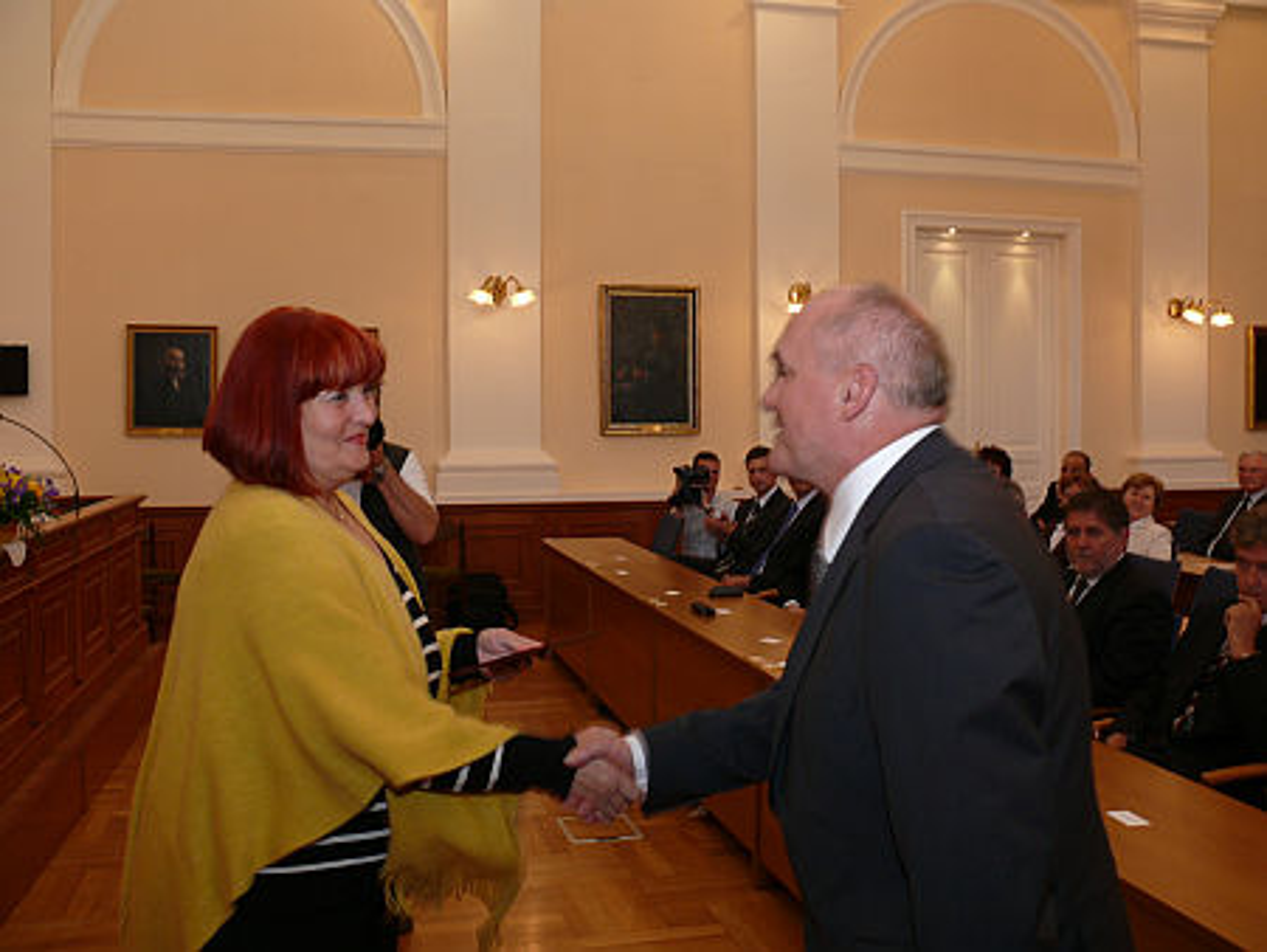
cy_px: 476
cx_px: 634
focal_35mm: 35
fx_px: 1282
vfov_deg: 40.7
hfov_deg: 52.6
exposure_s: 1/30
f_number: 4
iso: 100
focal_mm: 7.4
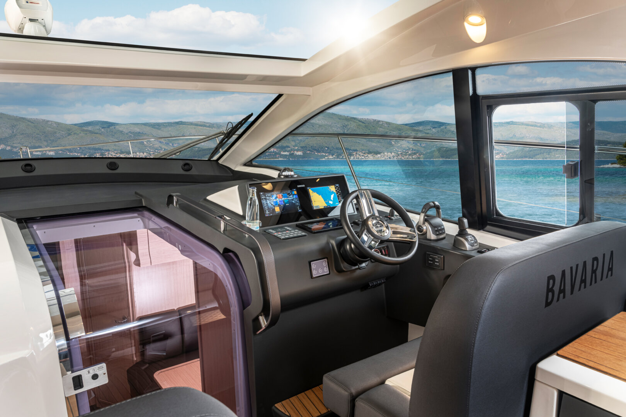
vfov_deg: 47.9
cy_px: 208
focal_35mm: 27
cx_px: 313
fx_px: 469
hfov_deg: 67.4
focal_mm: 27
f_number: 13
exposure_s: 1/2.5
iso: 200
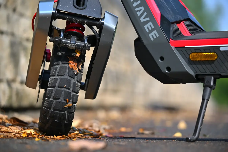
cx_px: 114
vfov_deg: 7.6
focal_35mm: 180
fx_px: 1140
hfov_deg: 11.4
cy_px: 76
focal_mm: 180
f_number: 5
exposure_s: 1/400
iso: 280
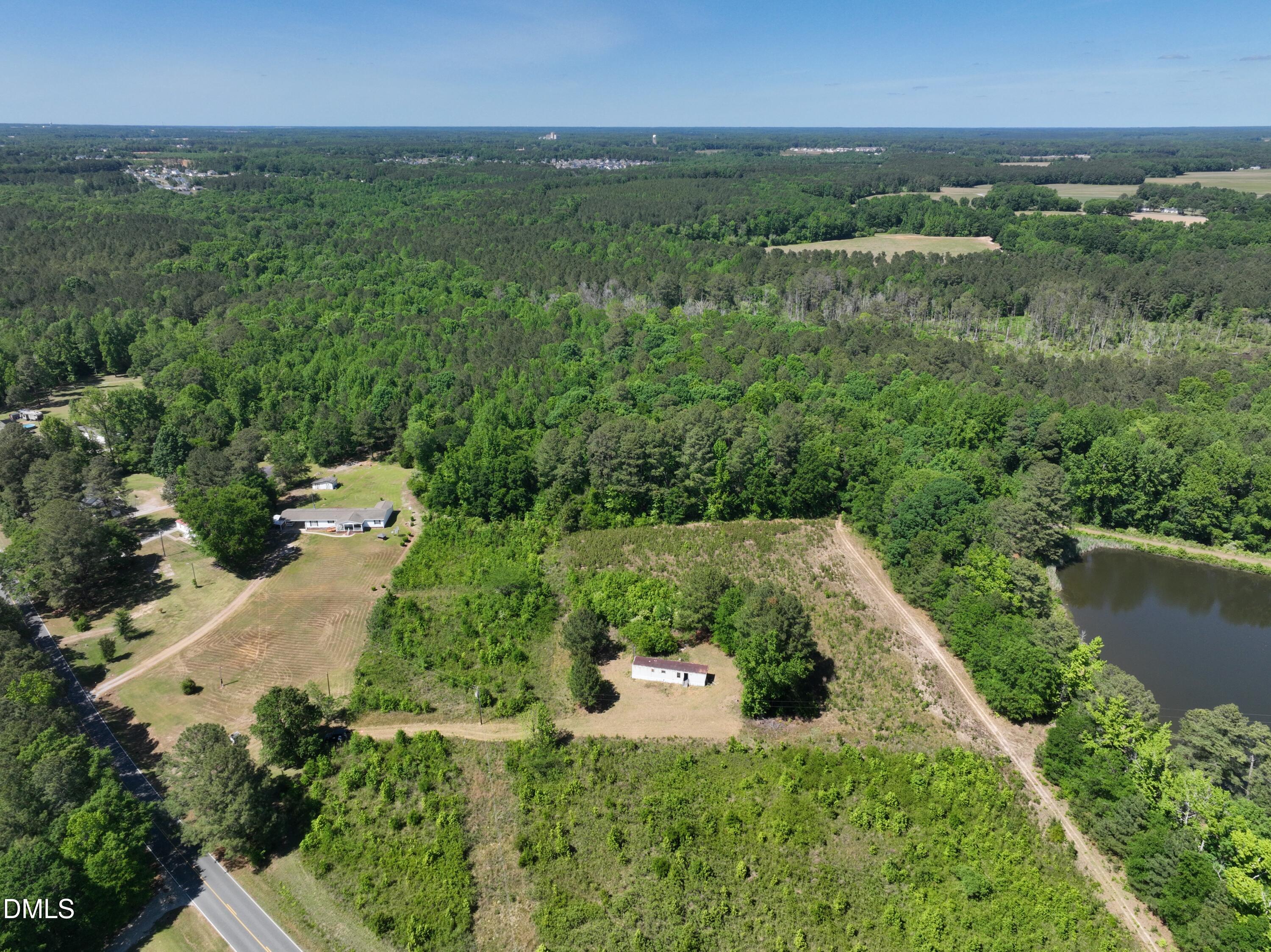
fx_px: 881
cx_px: 636
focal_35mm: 24
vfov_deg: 56.8
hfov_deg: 71.6
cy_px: 476
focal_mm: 12.29
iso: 100
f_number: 9
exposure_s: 1/200
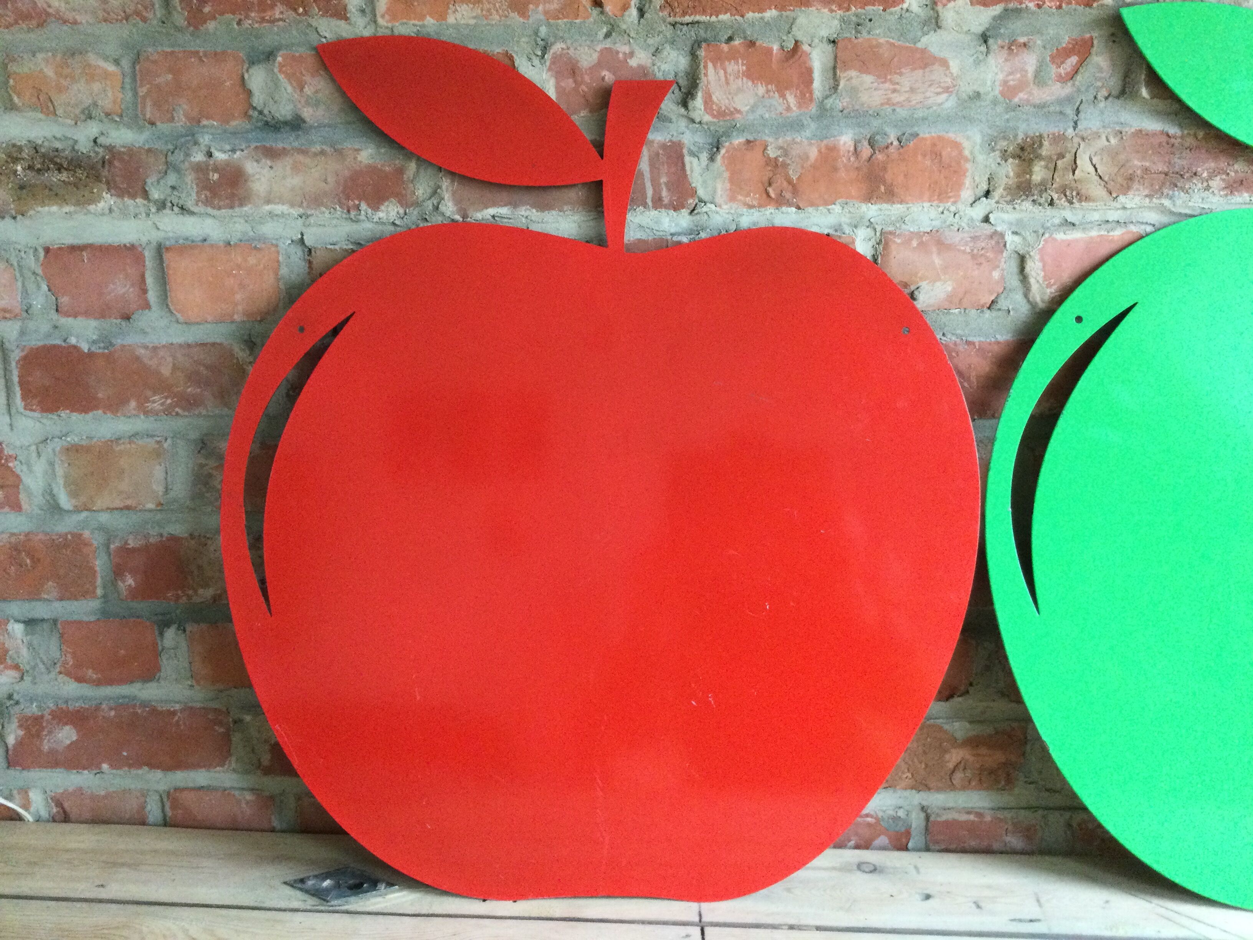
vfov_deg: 45.4
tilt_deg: -11.6
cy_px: 470
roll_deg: +0.0
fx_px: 1122
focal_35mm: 31
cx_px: 626
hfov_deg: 58.4
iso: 250
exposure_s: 1/33
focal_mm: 3.3
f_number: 2.4
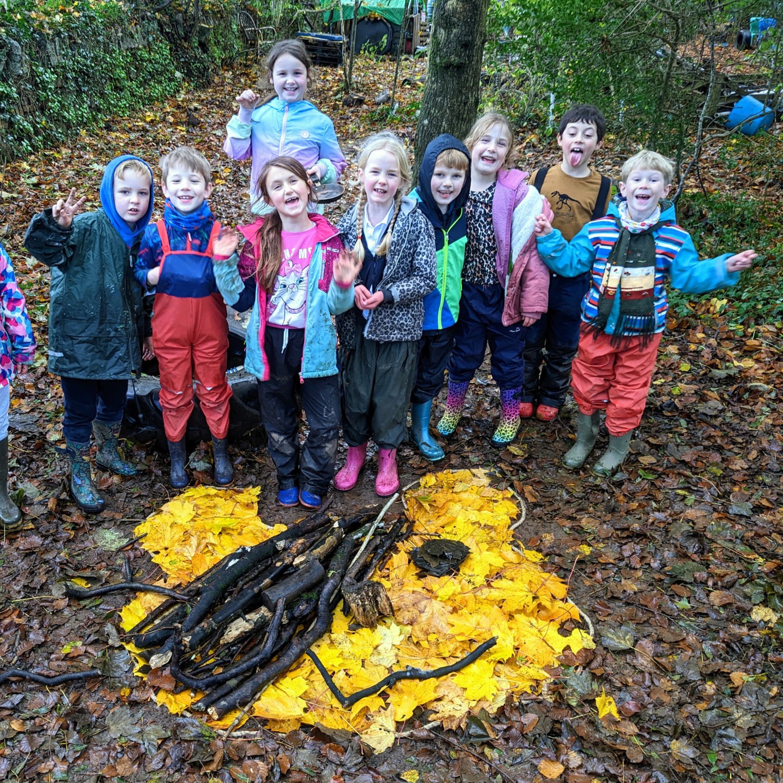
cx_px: 316
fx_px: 819
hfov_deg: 50.8
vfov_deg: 51.1
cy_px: 391
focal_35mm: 32
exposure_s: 1/25
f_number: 1.73
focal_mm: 4.38
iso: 53
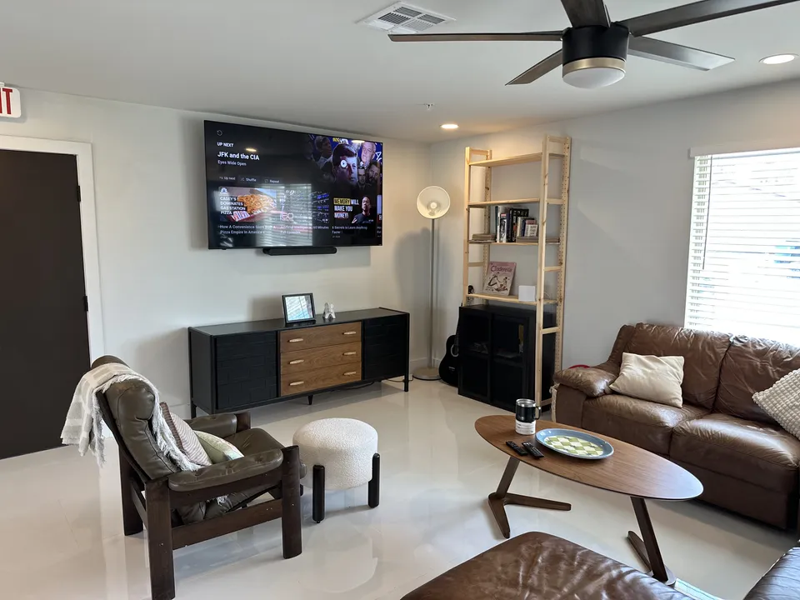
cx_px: 400
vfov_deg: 56.8
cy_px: 300
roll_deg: -0.3
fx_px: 555
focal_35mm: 24
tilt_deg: -7.1
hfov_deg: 71.6
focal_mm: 6.9
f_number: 1.8
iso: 160
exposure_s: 1/120
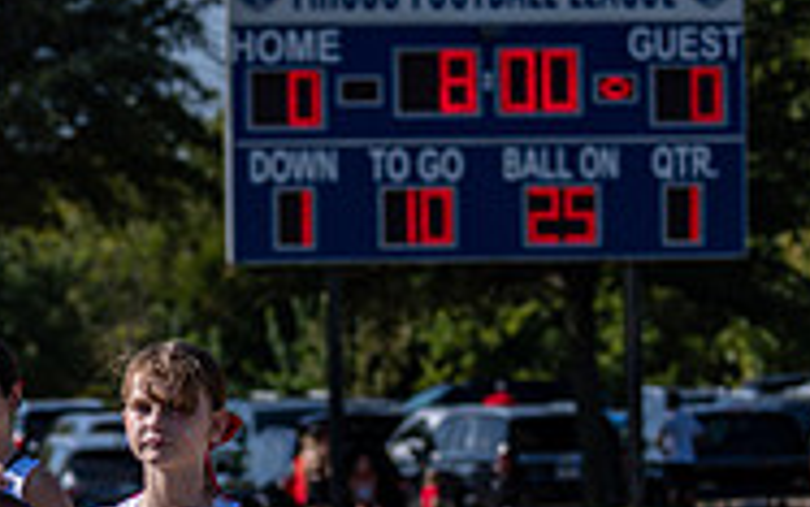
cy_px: 626
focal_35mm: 246
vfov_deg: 5.3
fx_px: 5432
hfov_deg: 8.5
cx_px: -92
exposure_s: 1/2500
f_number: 2.8
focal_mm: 70
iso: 100
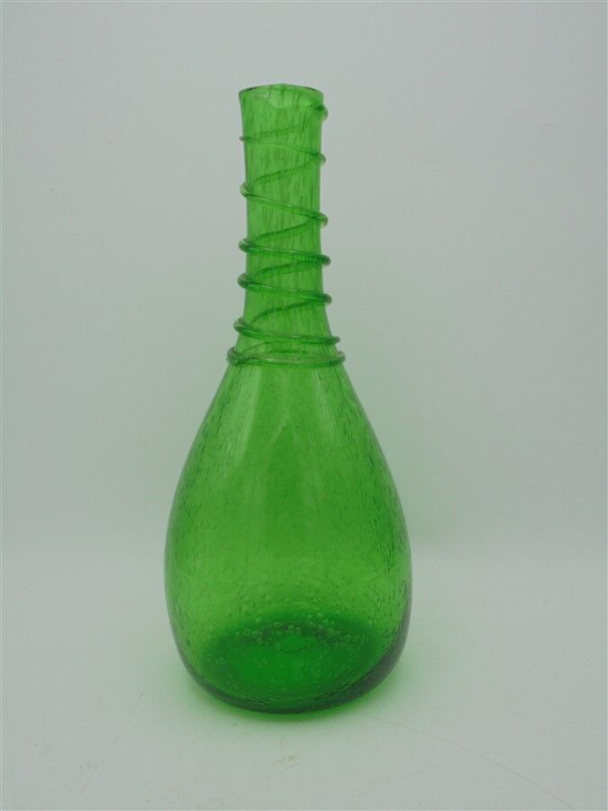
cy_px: 406
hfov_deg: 41.8
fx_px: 796
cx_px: 304
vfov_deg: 54.0
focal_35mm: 34
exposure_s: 1/100
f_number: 4
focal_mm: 6.1
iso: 100
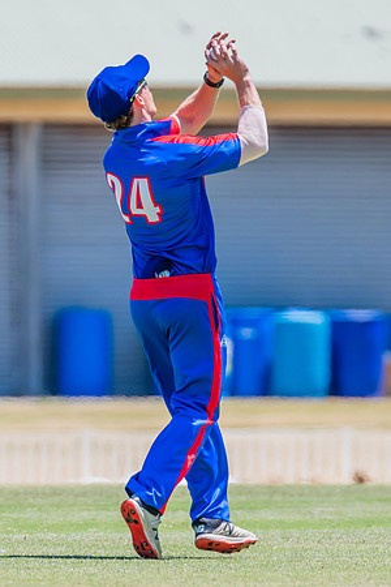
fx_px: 17441
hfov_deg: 1.3
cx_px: 161
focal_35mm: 1071
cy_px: 304
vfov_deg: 1.9
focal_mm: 600
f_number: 7.1
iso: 640
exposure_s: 1/2000
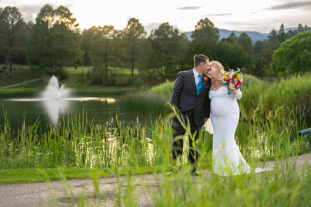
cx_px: 155
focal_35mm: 73
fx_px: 634
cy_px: 108
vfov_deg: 18.6
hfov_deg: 27.6
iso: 800
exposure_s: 1/1250
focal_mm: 70
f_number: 2.8
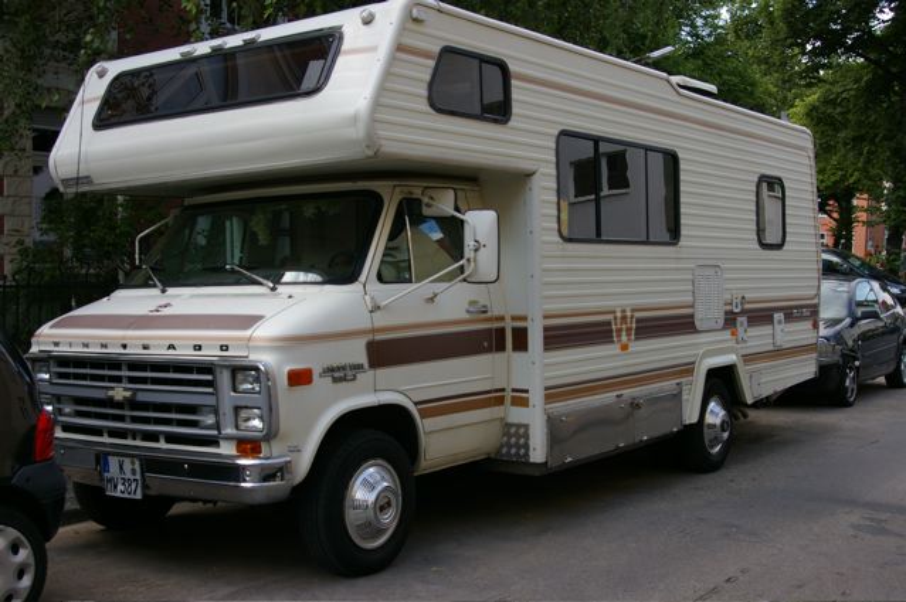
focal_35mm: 46
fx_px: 1169
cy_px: 301
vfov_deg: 28.9
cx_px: 453
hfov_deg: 42.4
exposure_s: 1/90
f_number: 8
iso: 200
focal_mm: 31
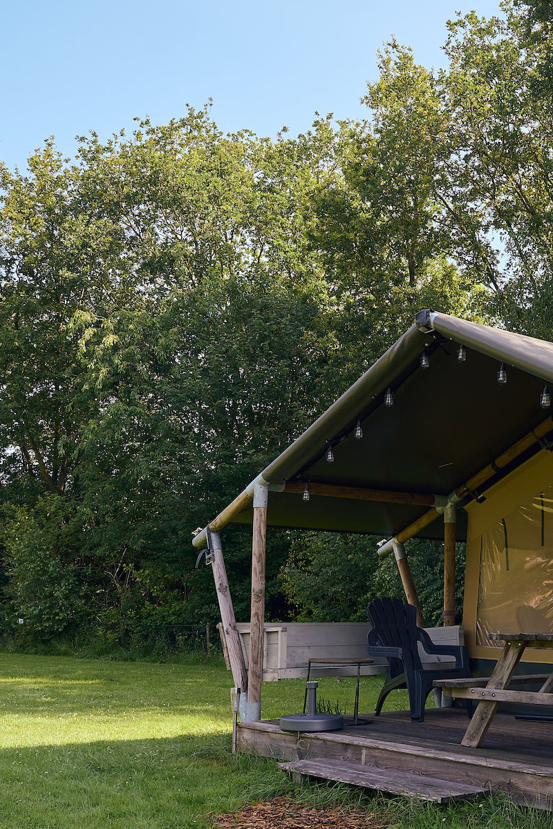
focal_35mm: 48
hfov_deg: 26.9
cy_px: 474
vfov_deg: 41.0
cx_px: 518
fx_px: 1106
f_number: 8
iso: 32
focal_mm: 24
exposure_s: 1/50
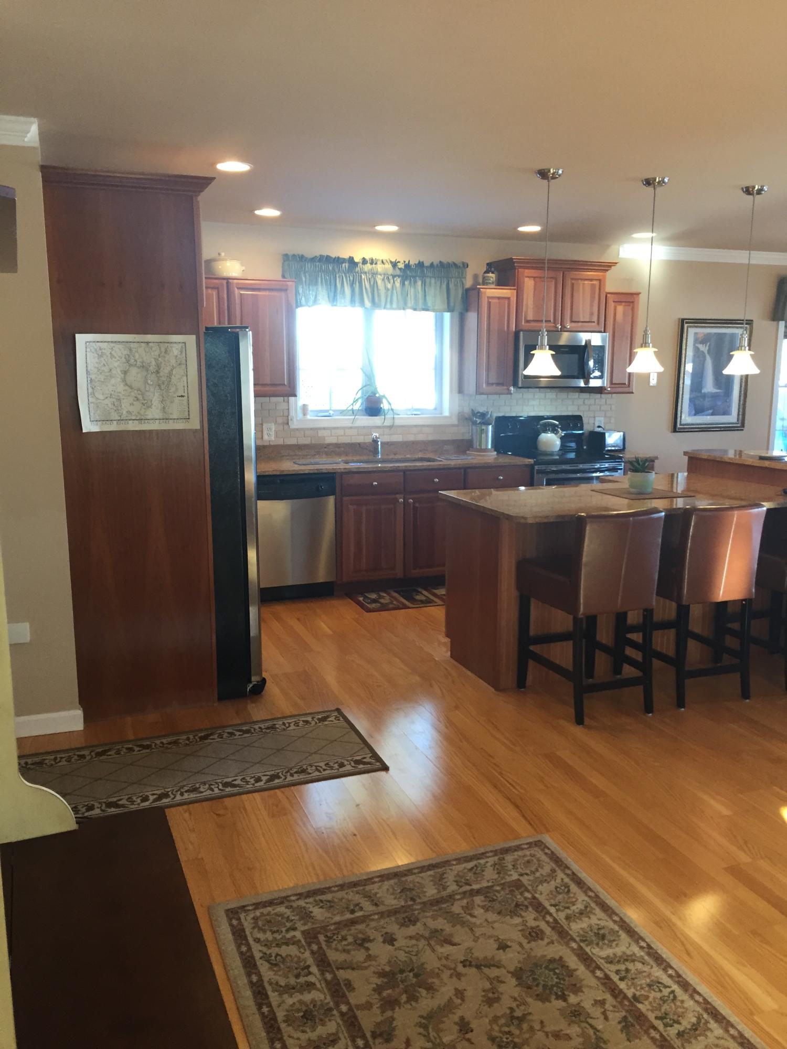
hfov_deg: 48.2
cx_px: 394
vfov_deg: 61.7
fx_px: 879
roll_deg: -2.3
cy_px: 524
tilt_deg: -6.7
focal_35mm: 29
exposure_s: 1/30
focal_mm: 4.15
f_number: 2.2
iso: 50
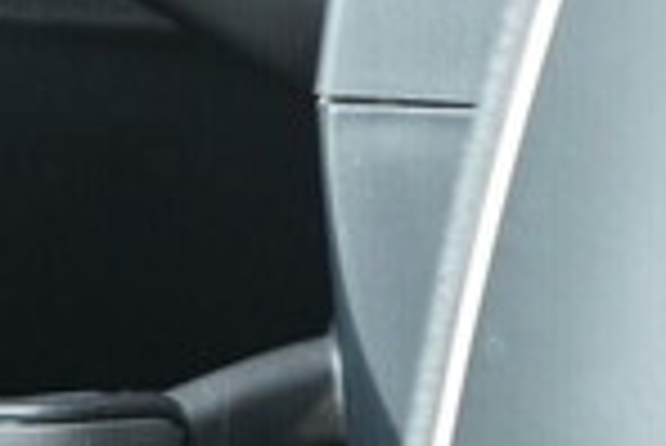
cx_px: 194
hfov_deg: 15.2
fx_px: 2481
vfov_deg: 10.3
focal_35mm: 134
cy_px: 196
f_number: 2.8
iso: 1250
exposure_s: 1/40
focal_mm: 24
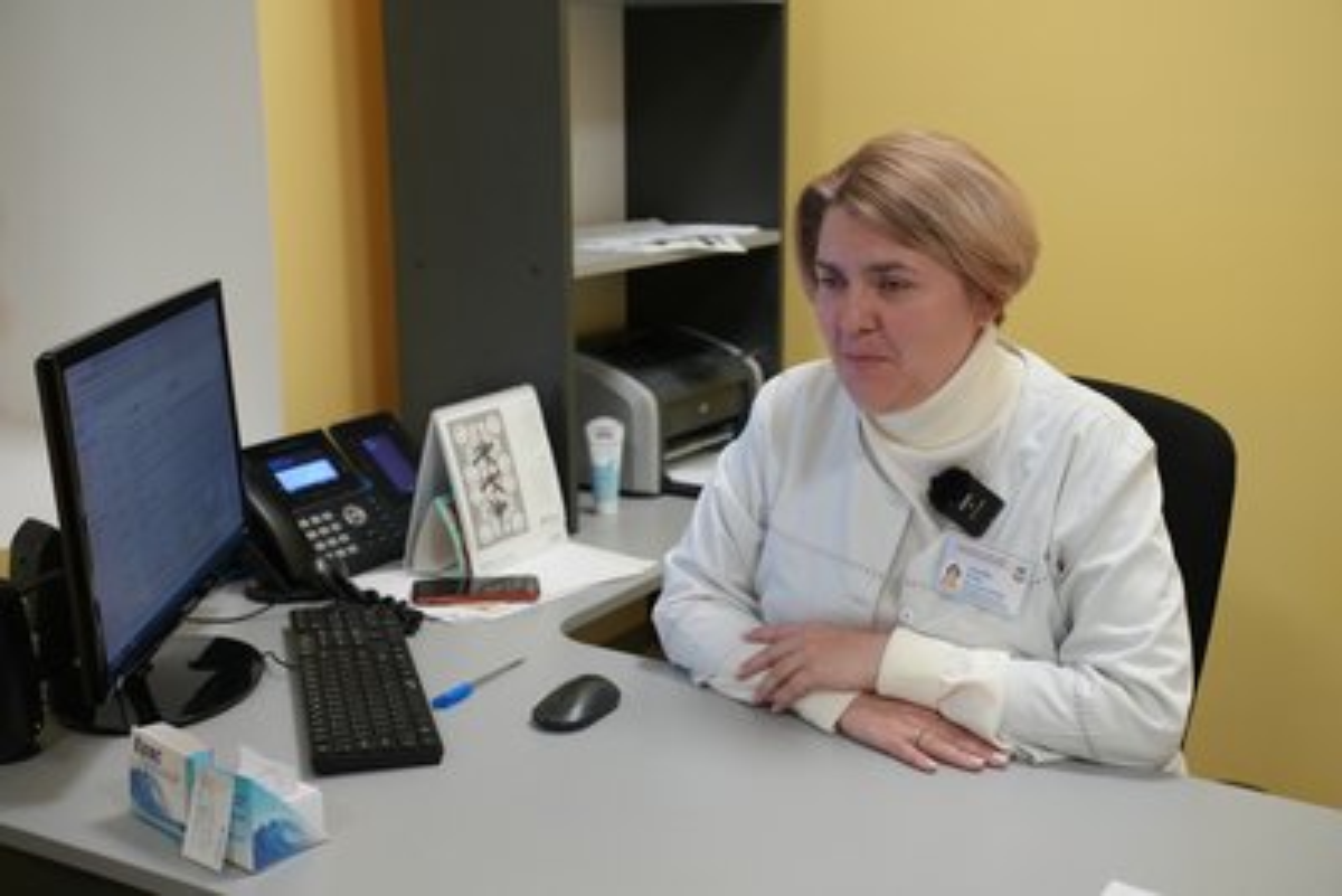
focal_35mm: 43
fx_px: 1603
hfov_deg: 45.4
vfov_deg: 31.2
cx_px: 671
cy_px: 448
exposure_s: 1/160
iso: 2000
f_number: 4
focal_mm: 43
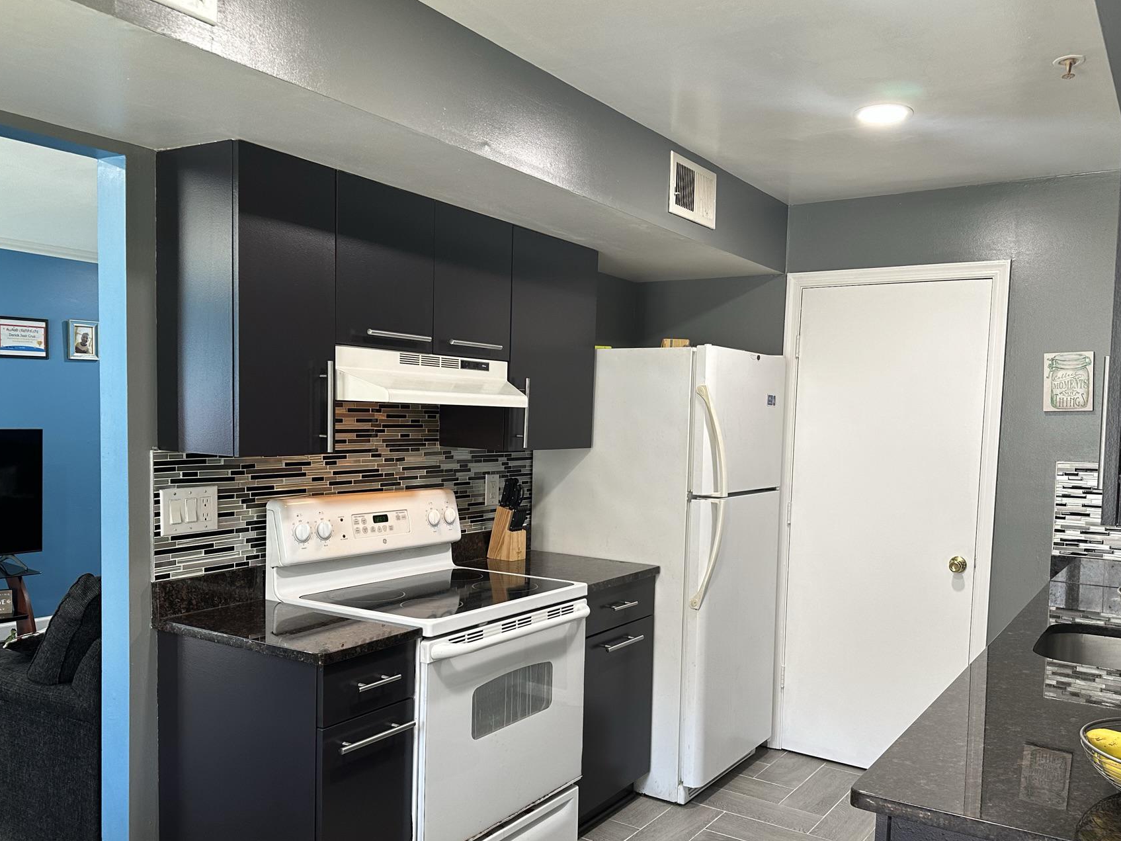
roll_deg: -1.7
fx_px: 939
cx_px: 616
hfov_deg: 61.5
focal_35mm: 29
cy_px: 482
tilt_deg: -5.2
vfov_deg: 48.1
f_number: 1.78
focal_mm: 6.86
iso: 125
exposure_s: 1/60
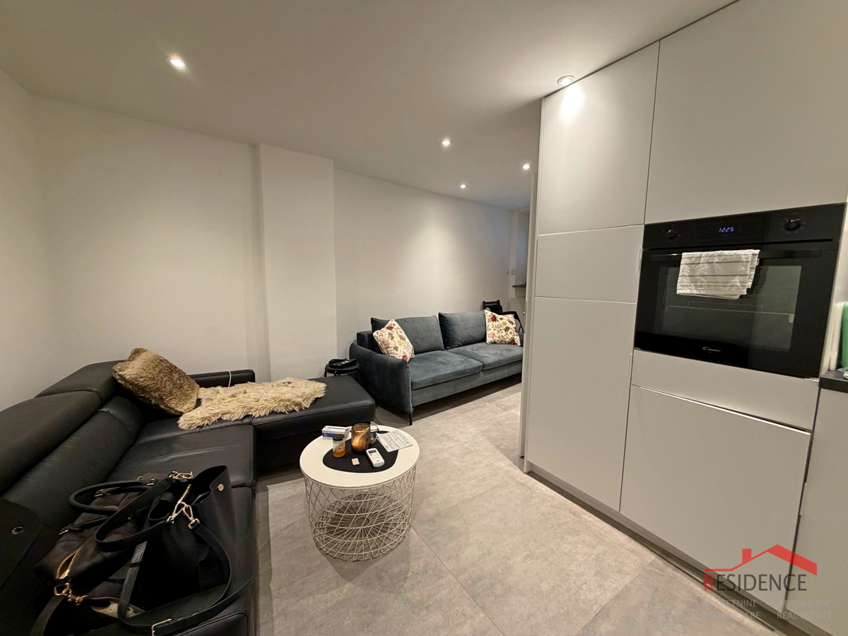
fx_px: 343
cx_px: 424
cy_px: 318
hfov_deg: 102.1
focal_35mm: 14
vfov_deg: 85.7
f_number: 2.2
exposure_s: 1/50
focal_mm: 2.22
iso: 250
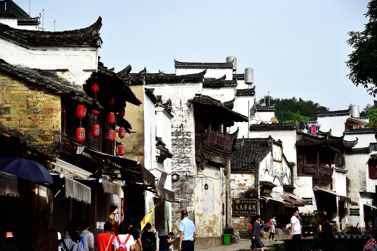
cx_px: 188
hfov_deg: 27.0
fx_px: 785
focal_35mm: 75
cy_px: 126
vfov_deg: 18.2
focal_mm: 75
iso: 500
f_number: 5.6
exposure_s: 1/1600
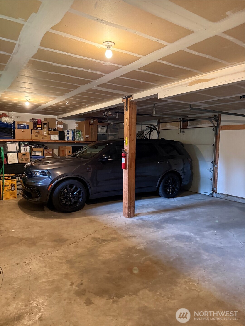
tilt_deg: -4.0
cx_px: 122
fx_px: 226
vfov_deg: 71.6
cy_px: 163
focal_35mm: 24
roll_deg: -1.3
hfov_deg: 56.8
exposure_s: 1/40
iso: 800
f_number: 1.78
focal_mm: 6.76
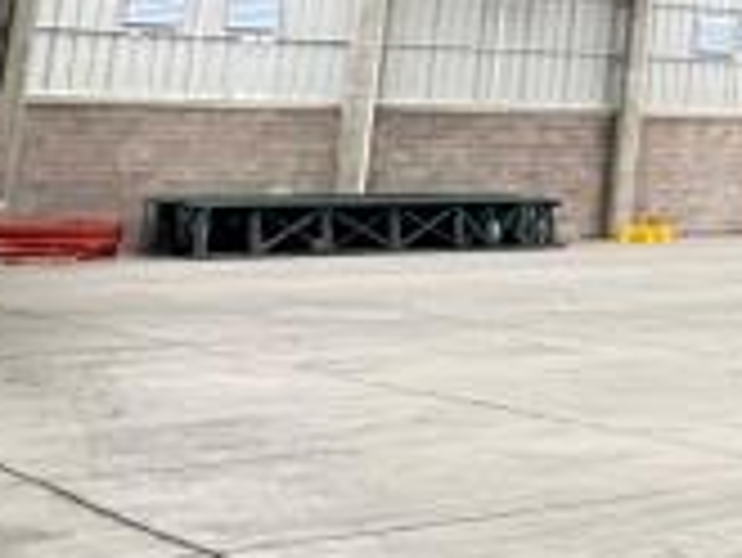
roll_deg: +0.5
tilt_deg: +11.0
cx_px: 1444
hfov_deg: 17.1
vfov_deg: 16.0
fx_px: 1866
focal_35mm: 87
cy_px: -189
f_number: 2.2
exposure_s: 1/80
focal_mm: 2.22
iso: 320
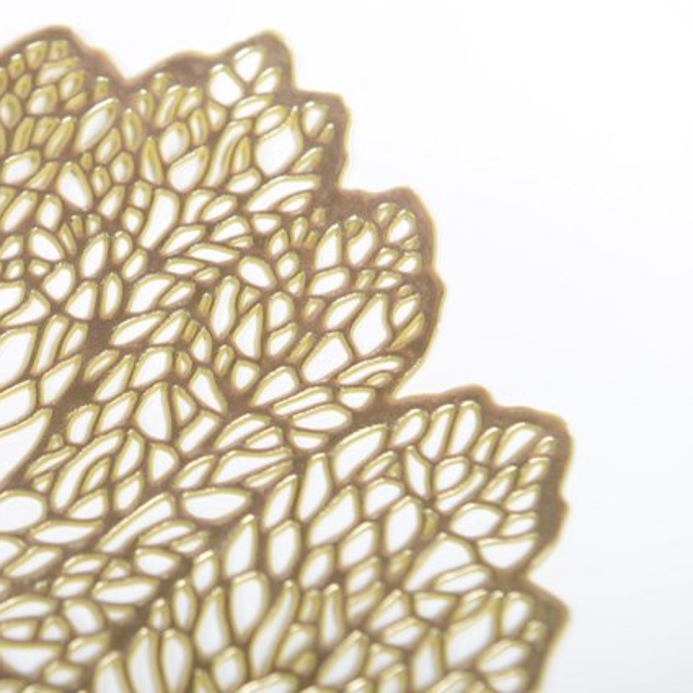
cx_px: 55
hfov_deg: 15.4
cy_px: 320
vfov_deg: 15.6
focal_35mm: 112
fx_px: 2537
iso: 200
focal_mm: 70
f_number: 7.1
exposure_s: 1/200
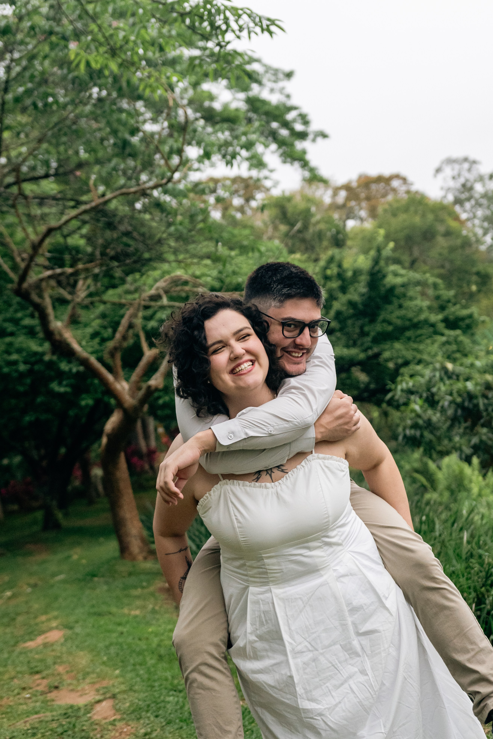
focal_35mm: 52
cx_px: 246
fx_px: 1068
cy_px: 370
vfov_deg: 38.2
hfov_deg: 26.0
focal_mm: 35
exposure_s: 1/250
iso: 1600
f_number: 2.8
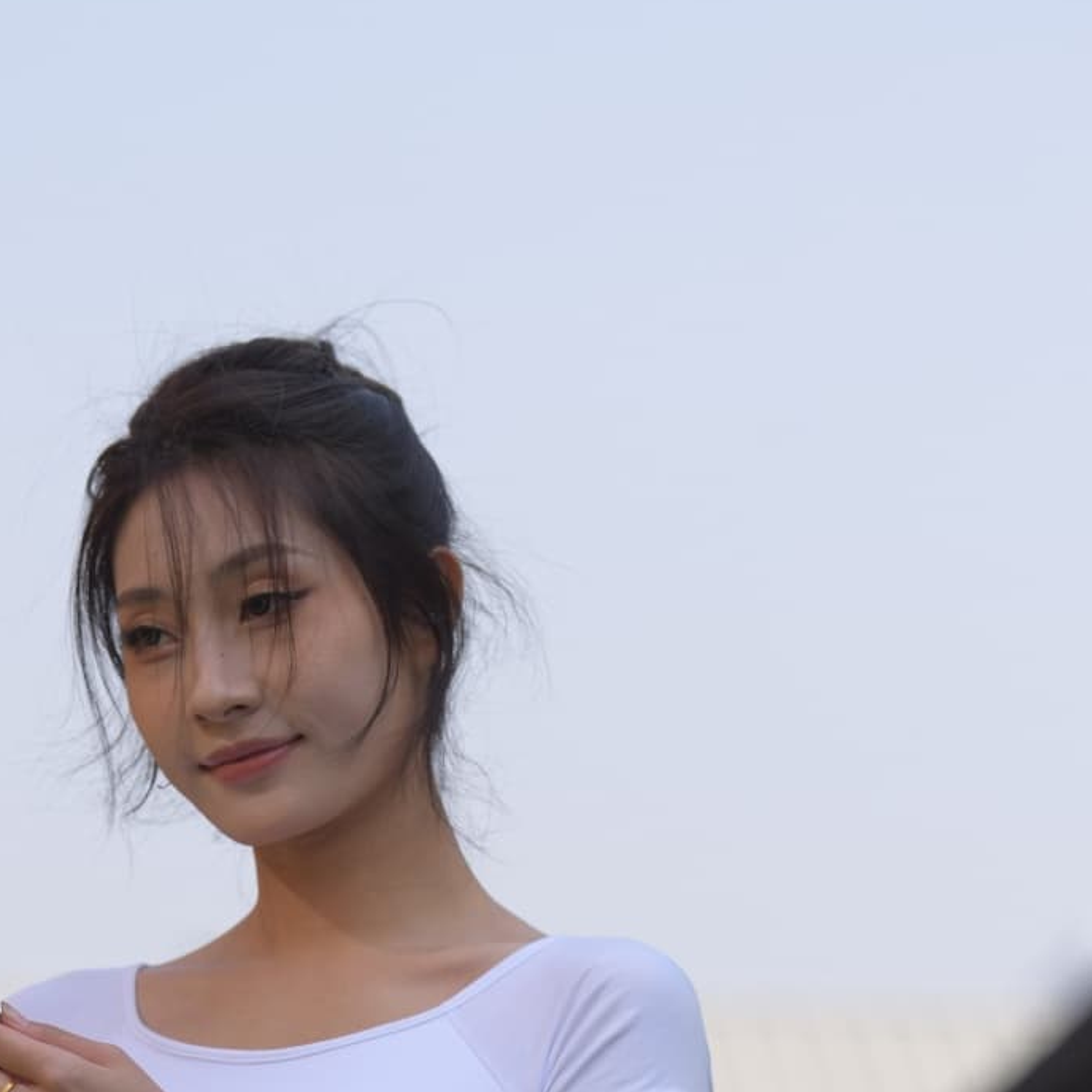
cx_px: 376
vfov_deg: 6.3
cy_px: 1279
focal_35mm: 278
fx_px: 9922
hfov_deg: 6.3
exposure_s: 1/1000
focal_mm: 125
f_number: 4
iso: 160
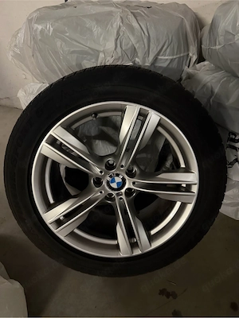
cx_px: 120
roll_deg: +3.0
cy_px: 159
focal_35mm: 24
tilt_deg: -37.9
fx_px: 221
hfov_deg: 56.8
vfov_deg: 71.6
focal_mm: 6.76
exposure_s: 1/32
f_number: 1.78
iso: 1000
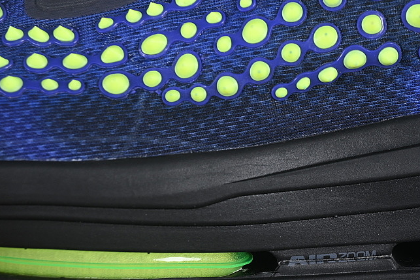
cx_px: 344
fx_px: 1470
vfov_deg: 10.9
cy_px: 138
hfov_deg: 16.1
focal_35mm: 126
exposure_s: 1/60
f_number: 6.3
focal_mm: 50
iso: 160
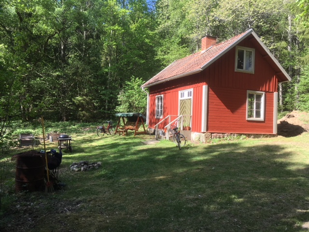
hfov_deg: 61.7
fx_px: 259
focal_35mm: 29
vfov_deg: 48.2
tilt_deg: -0.2
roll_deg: -1.2
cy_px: 116
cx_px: 154
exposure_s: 1/407
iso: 25
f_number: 2.2
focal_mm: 4.15
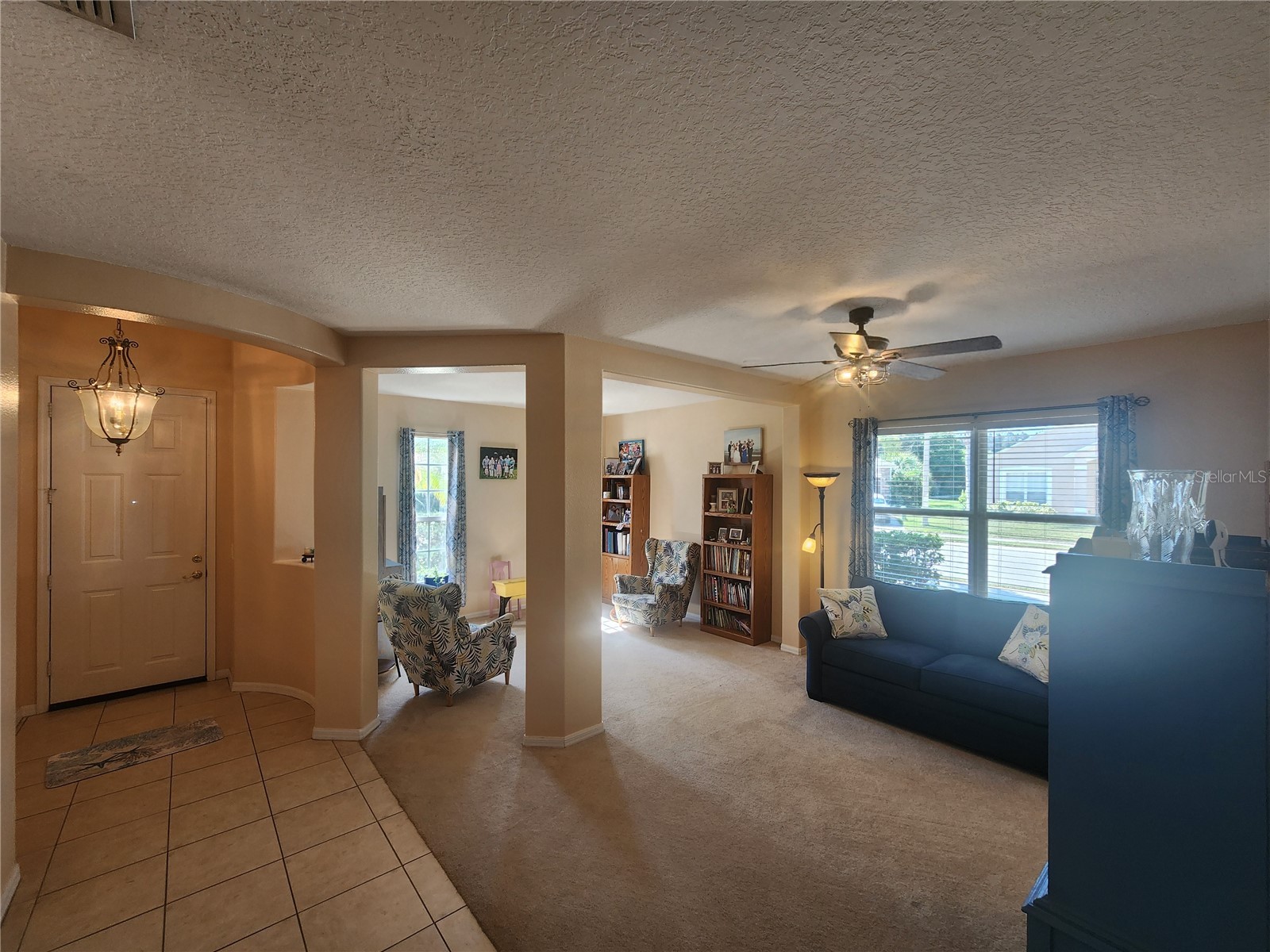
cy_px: 476
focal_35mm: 13
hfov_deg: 106.2
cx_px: 635
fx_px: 477
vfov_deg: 89.9
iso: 80
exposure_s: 1/60
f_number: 2.2
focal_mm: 2.2
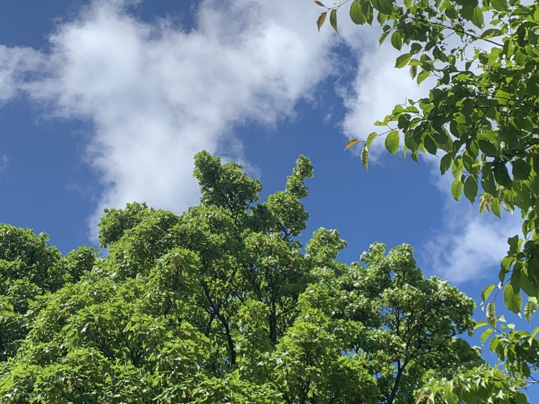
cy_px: 152
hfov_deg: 30.2
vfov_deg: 22.9
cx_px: 314
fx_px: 997
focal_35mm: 64
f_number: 1.8
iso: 25
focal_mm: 4.25
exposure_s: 1/2364
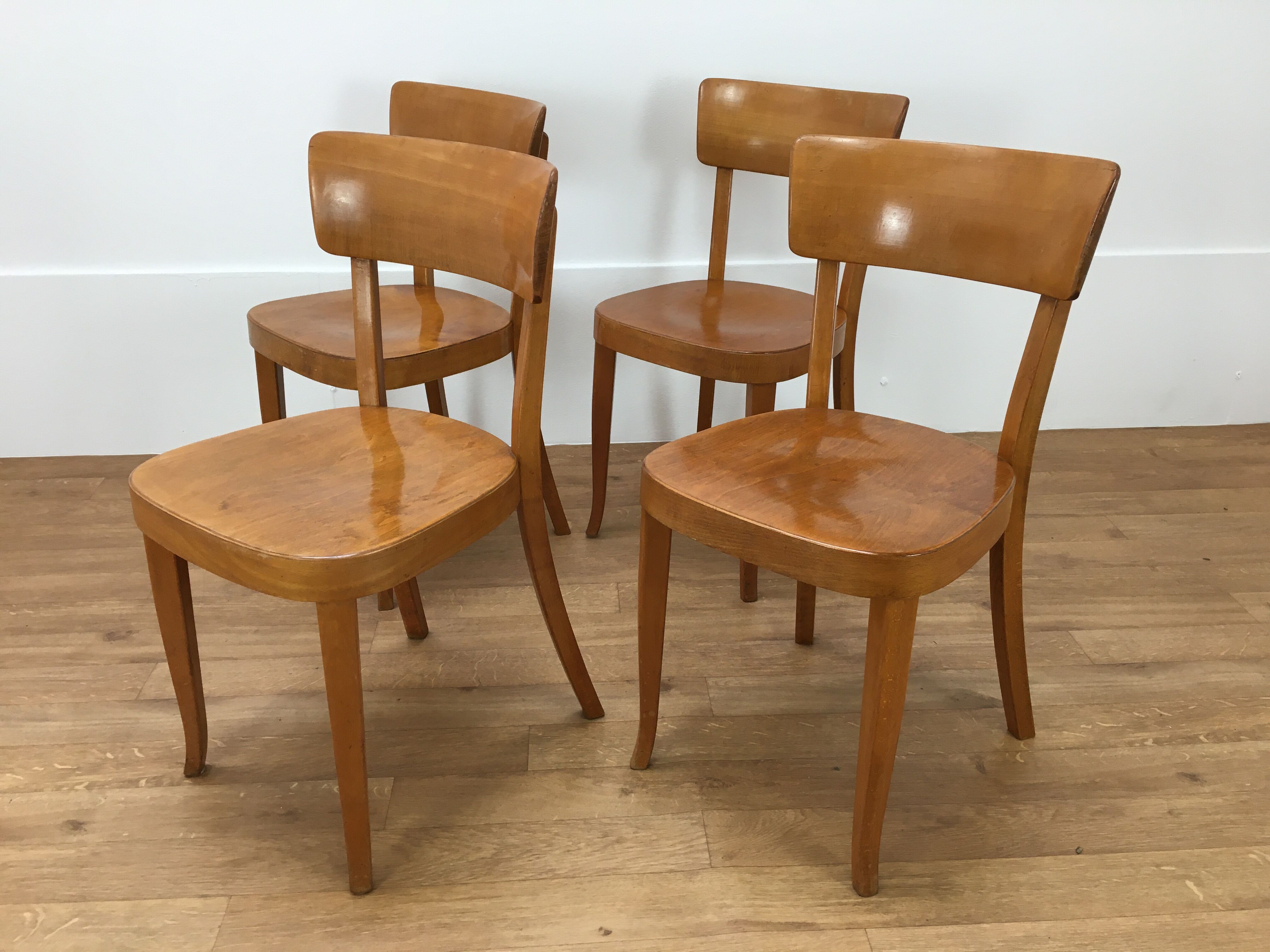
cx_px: 635
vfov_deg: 48.2
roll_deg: +0.2
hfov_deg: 61.7
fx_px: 1064
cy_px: 476
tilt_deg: -23.7
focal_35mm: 29
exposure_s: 1/33
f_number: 2.2
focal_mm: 4.15
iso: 32
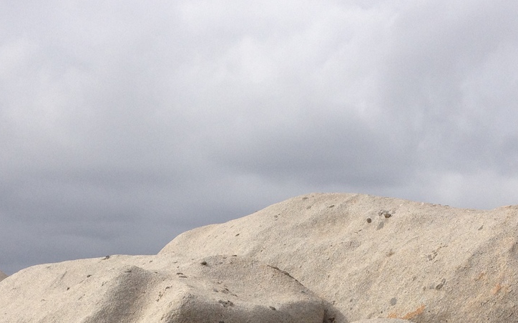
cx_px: 270
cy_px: 383
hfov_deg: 25.2
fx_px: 1157
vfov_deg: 15.4
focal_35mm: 82
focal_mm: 4.28
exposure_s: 1/2045
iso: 64
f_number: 2.4
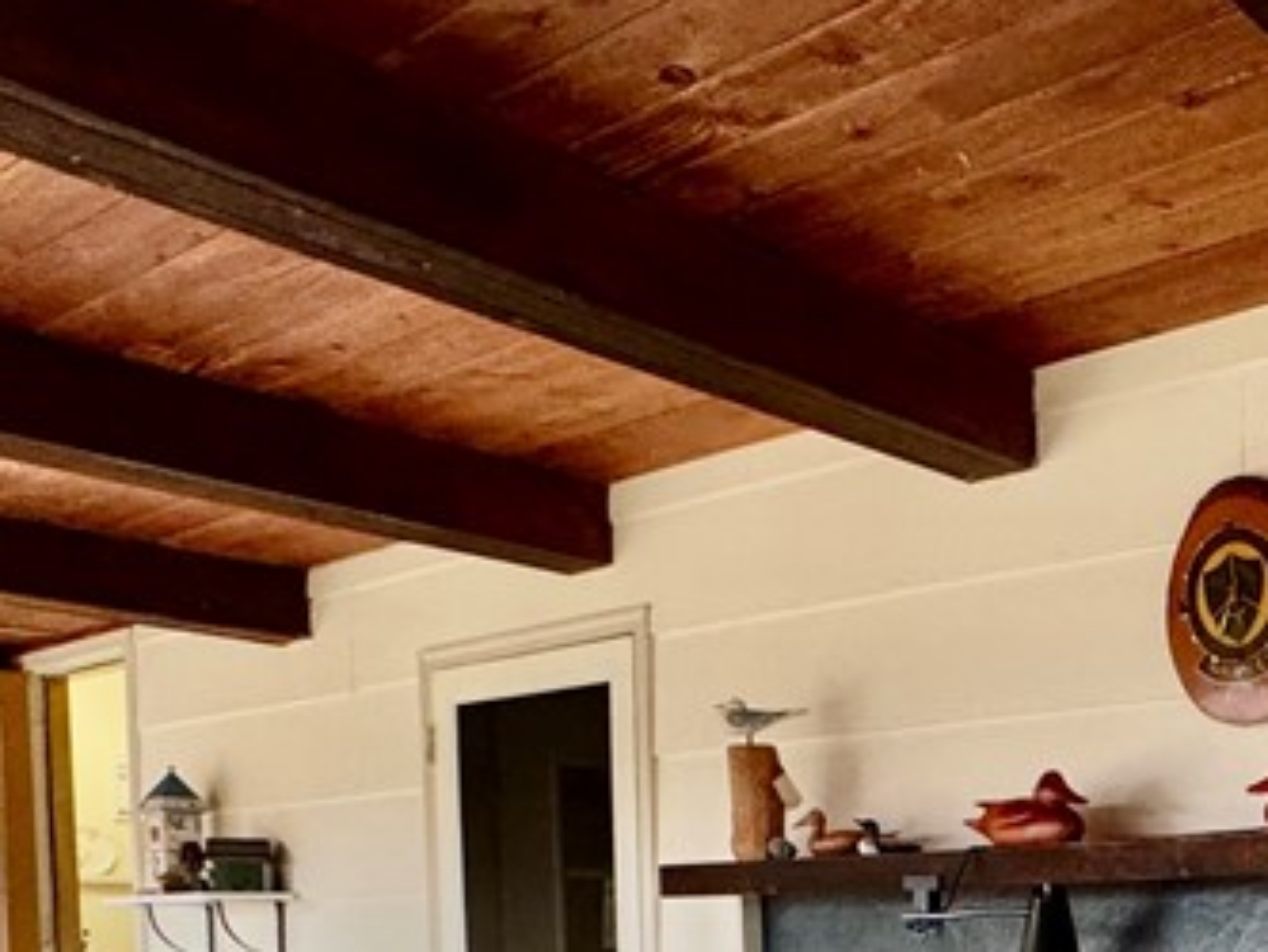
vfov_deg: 30.8
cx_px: 1207
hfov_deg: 39.7
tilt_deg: -2.8
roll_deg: +0.6
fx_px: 1576
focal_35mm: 43
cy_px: 990
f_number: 2.2
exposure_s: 1/60
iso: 500
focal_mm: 2.22
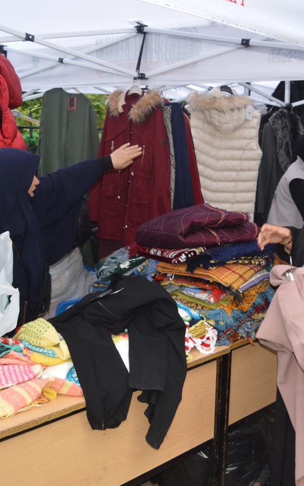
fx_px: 557
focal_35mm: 42
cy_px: 242
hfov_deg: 30.5
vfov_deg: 47.2
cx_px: 179
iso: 250
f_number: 4
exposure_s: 1/125
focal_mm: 18
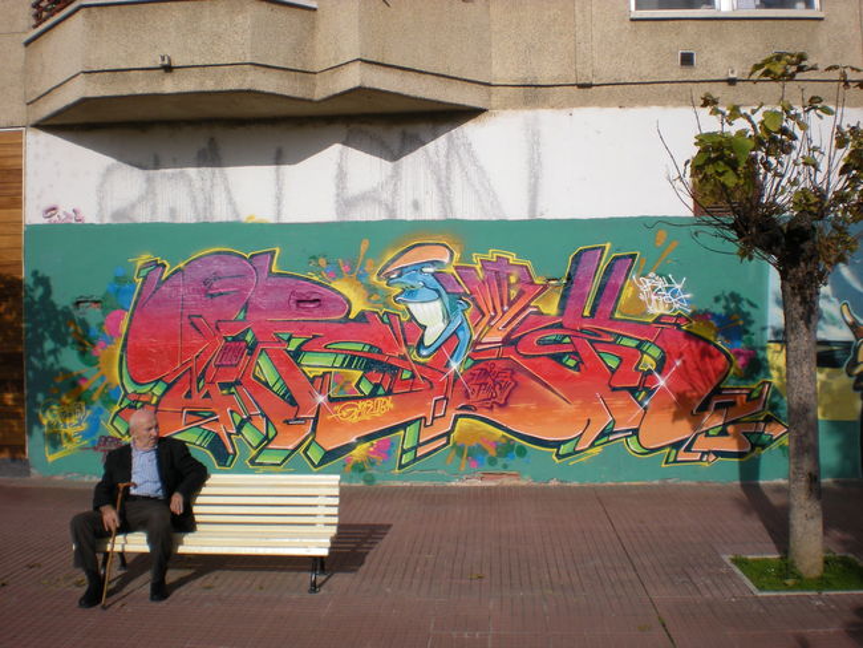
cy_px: 324
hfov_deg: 49.0
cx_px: 432
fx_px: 948
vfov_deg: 37.7
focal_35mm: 38
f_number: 4.6
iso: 64
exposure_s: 1/1000
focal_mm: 6.3
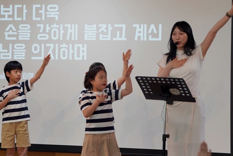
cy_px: 62
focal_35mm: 207
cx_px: 52
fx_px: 1340
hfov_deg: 9.9
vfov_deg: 6.6
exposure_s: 1/160
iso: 500
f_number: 4
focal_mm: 130
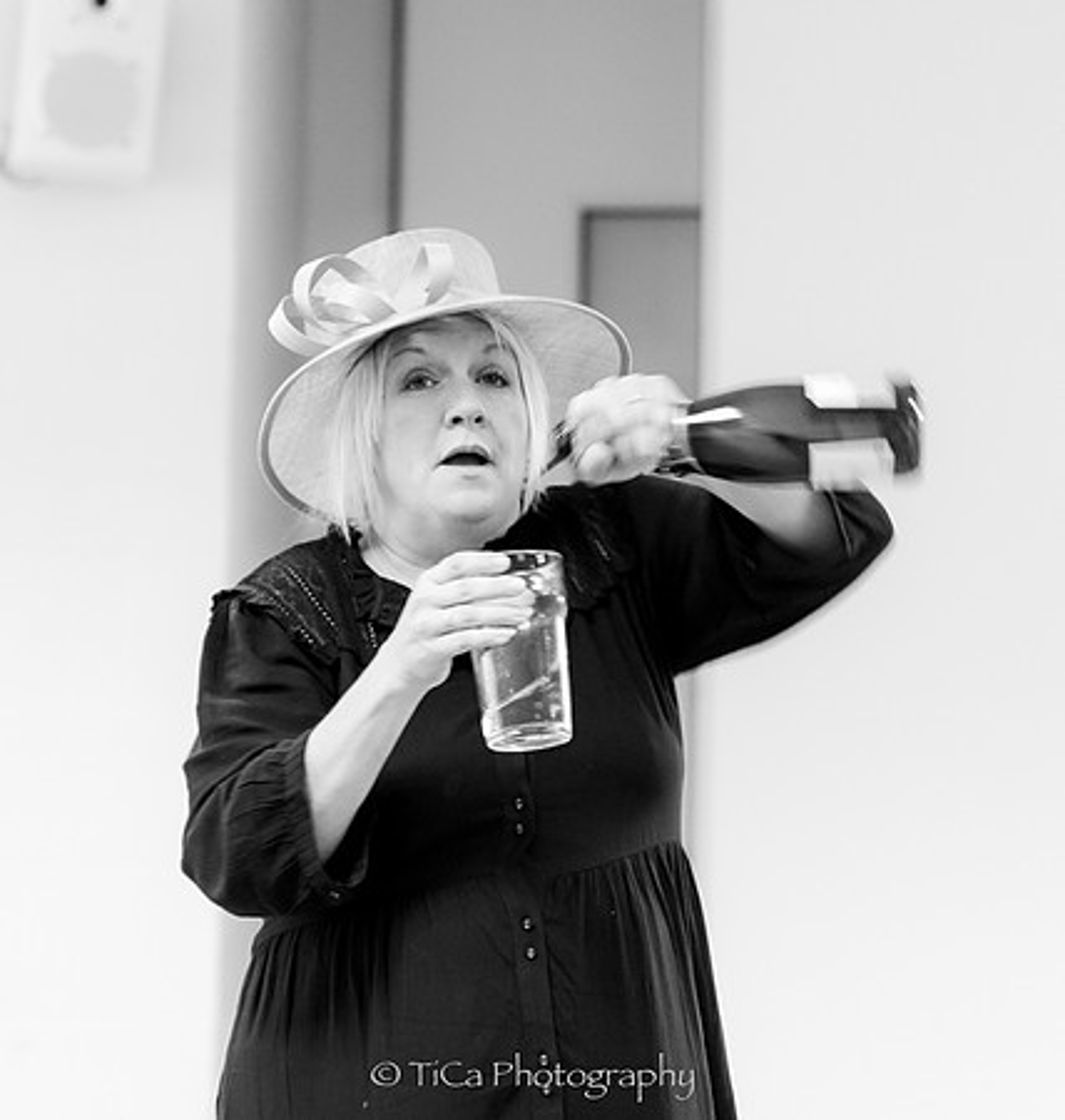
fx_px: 5352
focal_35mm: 150
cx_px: 528
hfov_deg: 11.4
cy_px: 441
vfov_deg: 11.9
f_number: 2.8
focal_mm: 90
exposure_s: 1/60
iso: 1000
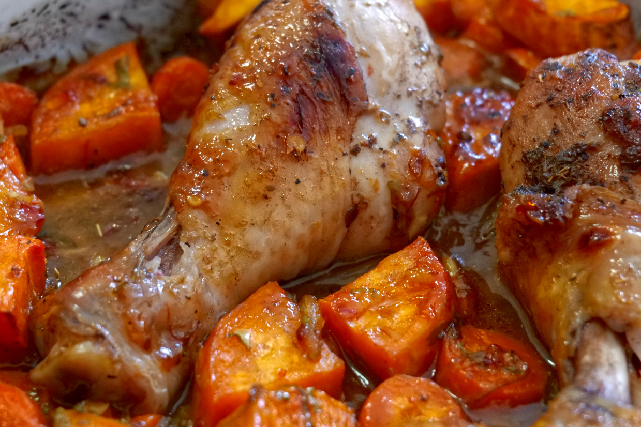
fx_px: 1656
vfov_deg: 14.7
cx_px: 291
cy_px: 134
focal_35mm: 93
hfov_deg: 21.9
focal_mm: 60
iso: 6400
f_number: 7.1
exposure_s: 1/60
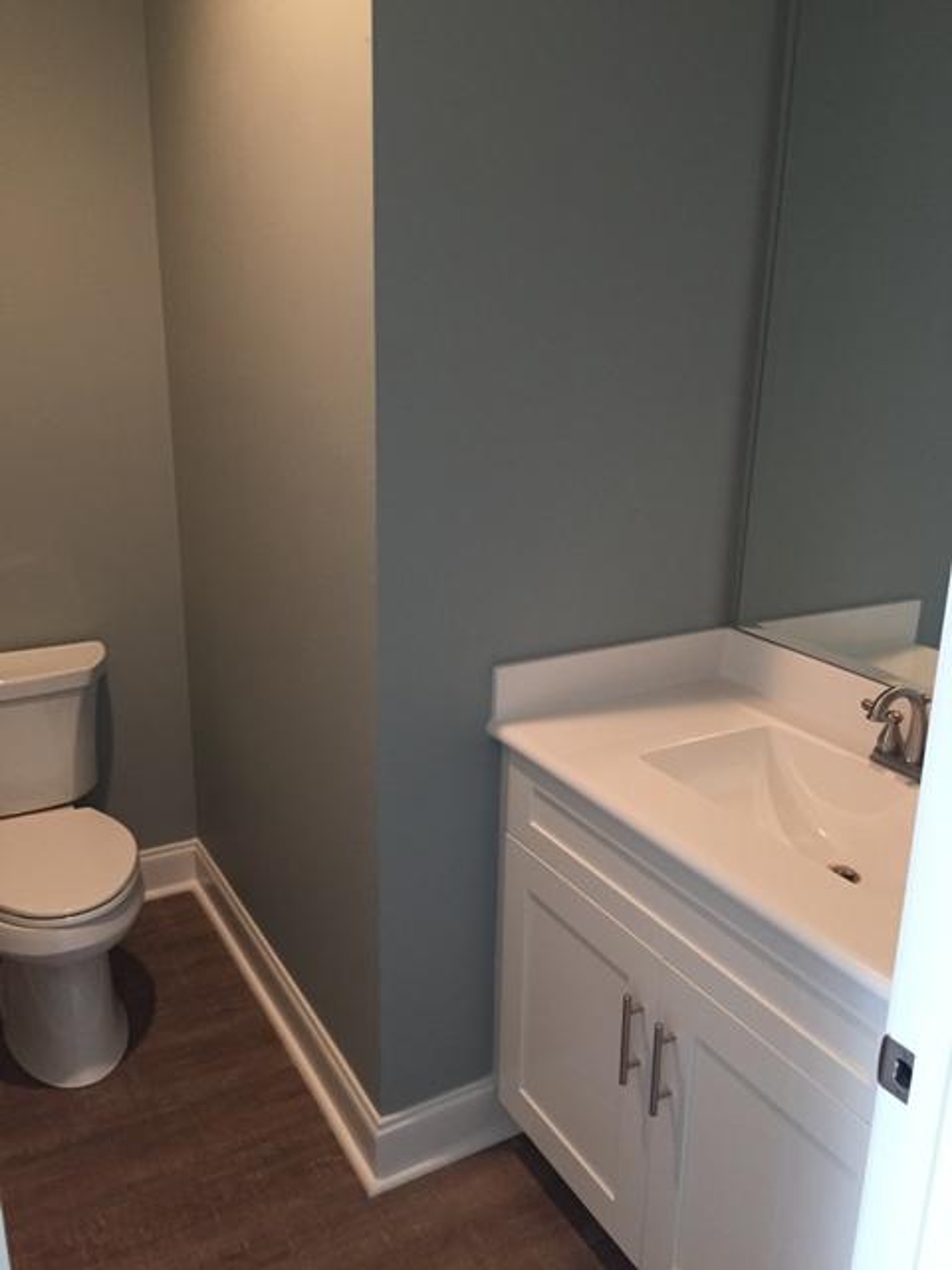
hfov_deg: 48.2
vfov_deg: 61.7
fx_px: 1063
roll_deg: -0.6
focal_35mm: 29
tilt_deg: -16.7
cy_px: 635
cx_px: 476
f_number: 2.2
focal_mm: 4.15
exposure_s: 1/30
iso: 200
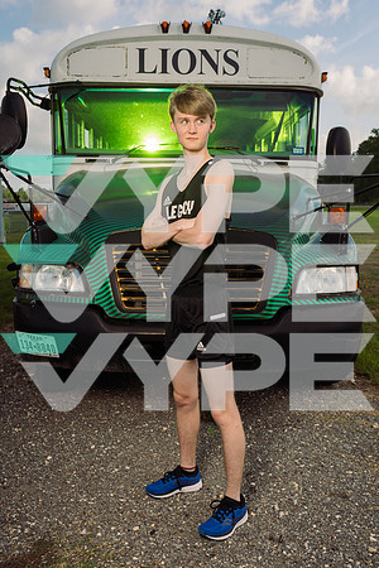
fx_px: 568
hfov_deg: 36.9
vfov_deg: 53.1
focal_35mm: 36
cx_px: 190
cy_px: 284
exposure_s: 1/250
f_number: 7.1
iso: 50
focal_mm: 36
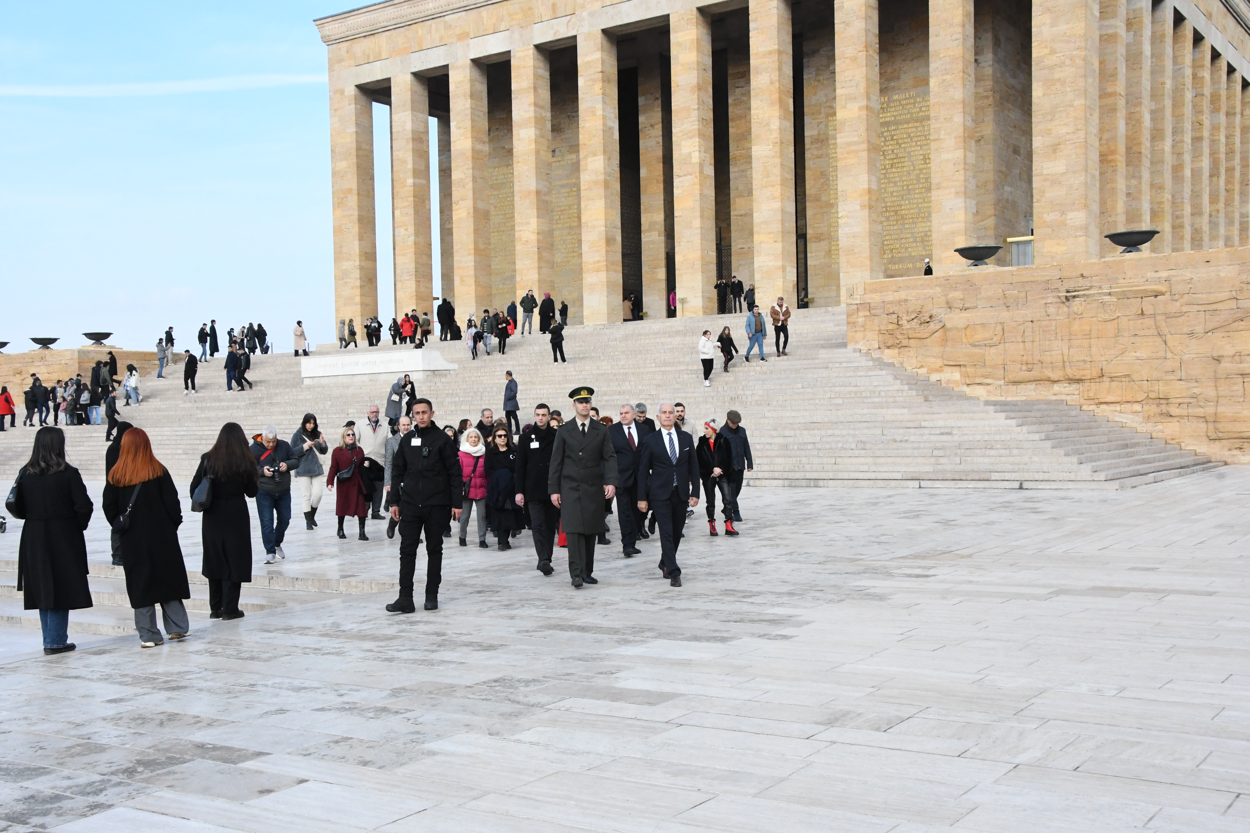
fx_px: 1285
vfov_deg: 35.9
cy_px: 416
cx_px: 625
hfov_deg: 51.9
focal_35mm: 37
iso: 2500
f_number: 14
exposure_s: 1/800
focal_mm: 25
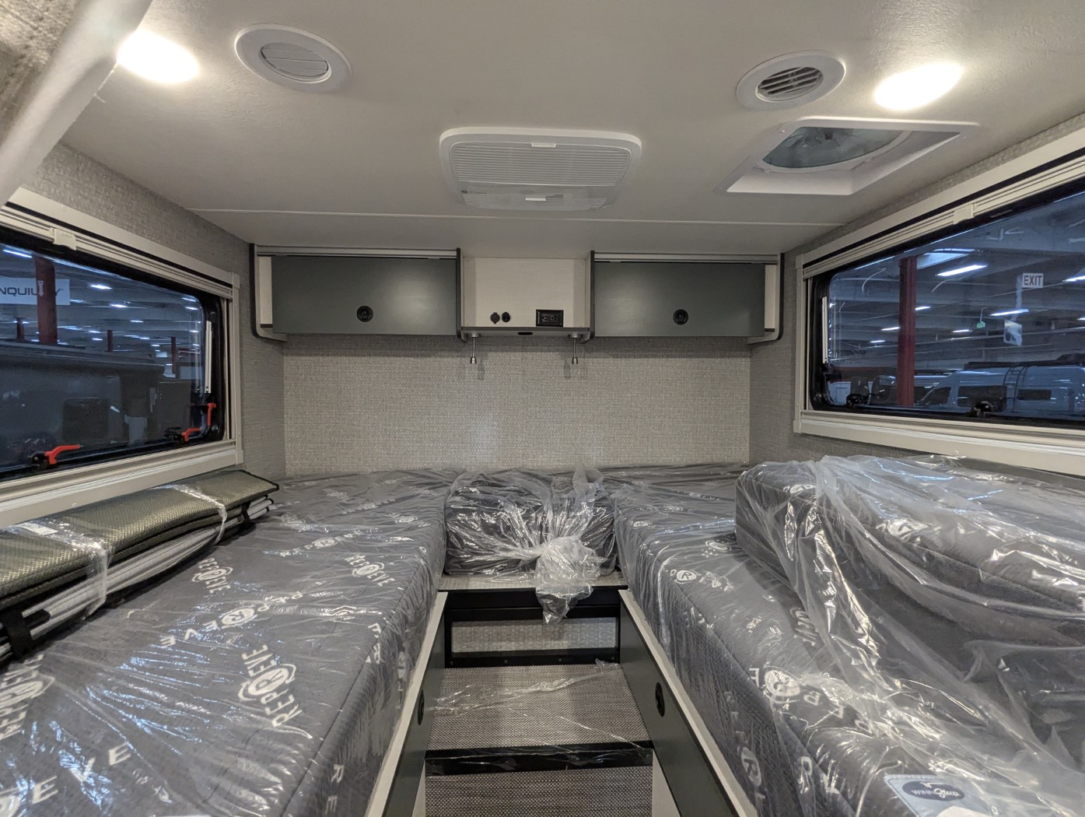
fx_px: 502
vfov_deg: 78.2
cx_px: 542
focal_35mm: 16
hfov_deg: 94.4
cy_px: 408
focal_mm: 2.35
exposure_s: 1/66.4
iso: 306
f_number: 2.2
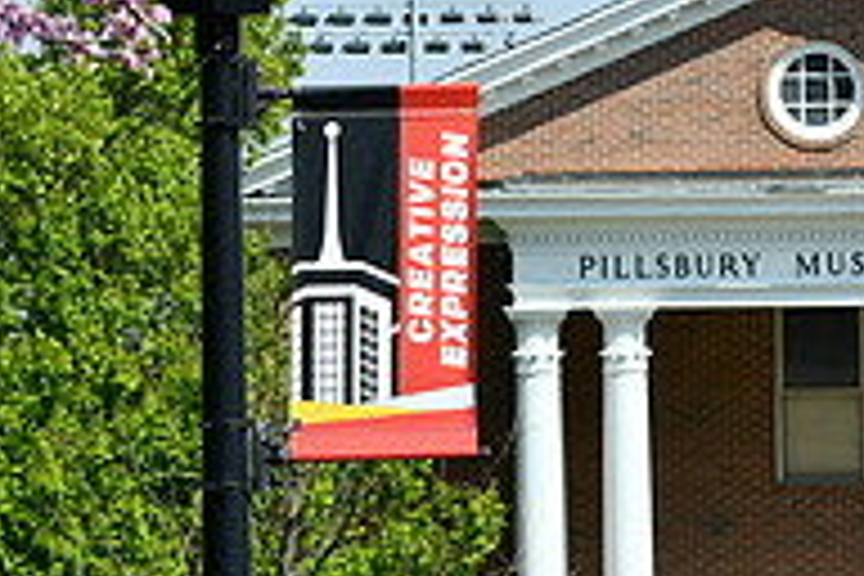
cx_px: 855
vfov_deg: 6.1
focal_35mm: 226
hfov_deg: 9.1
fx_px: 5424
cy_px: 47
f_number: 10
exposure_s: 1/250
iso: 100
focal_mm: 50
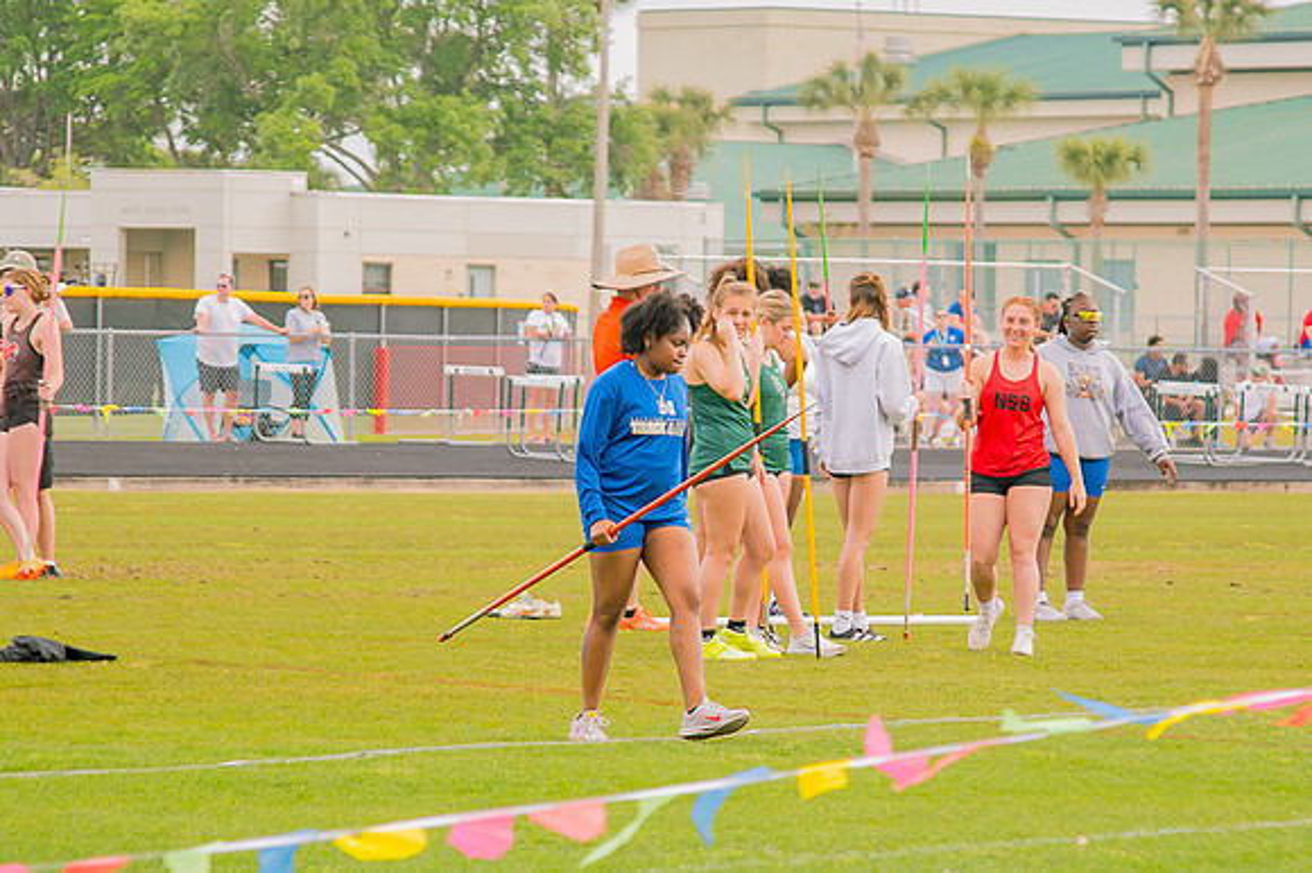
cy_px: 461
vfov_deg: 5.4
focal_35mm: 255
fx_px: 9277
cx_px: 743
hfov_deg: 8.1
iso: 200
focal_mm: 120
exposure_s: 1/200
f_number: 4
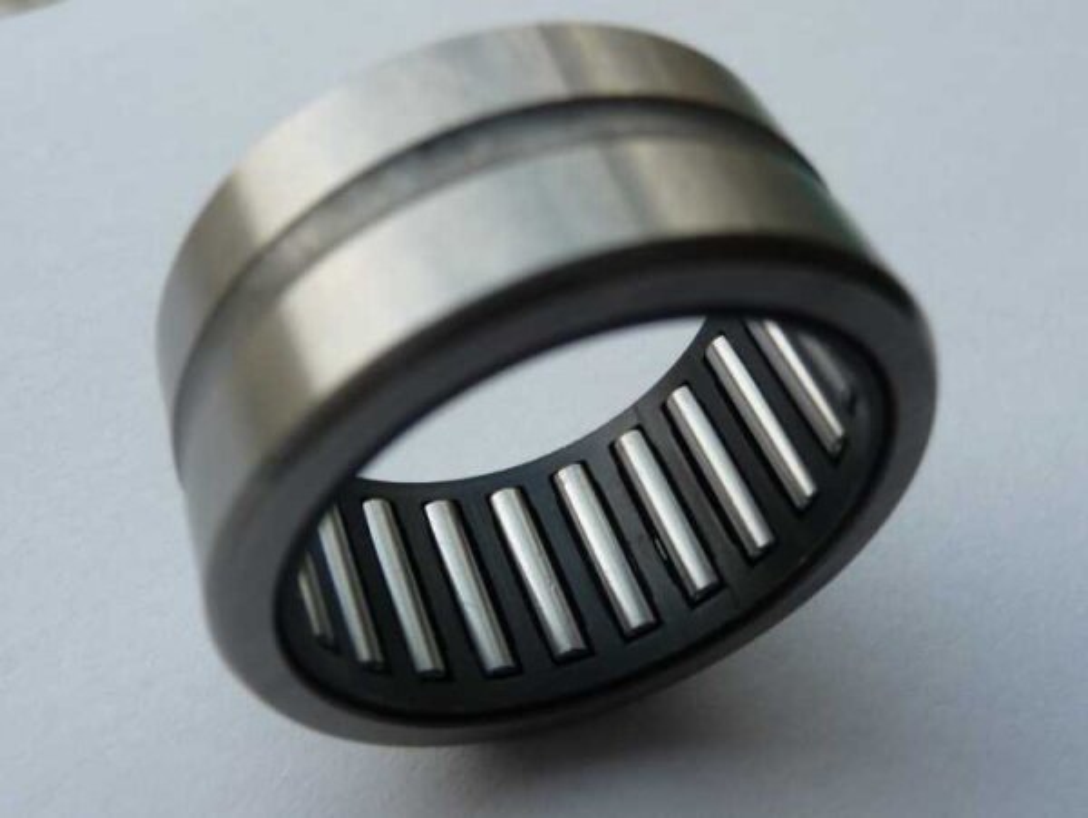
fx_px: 1195
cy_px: 409
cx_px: 544
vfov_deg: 37.8
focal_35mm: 38
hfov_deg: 48.9
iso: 100
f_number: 3.8
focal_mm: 6.3
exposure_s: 1/60
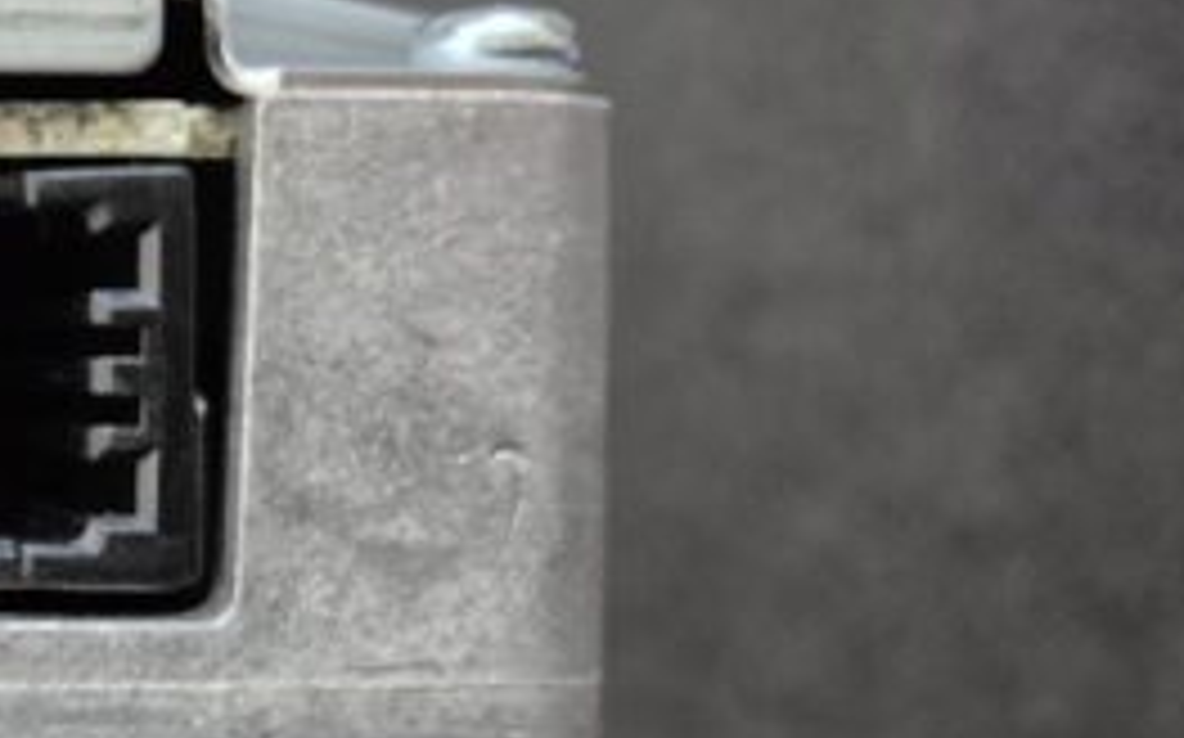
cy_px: 497
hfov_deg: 26.8
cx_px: -342
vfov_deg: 19.9
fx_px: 2096
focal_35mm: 65
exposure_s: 1/100
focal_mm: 5.4
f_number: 1.8
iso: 1250
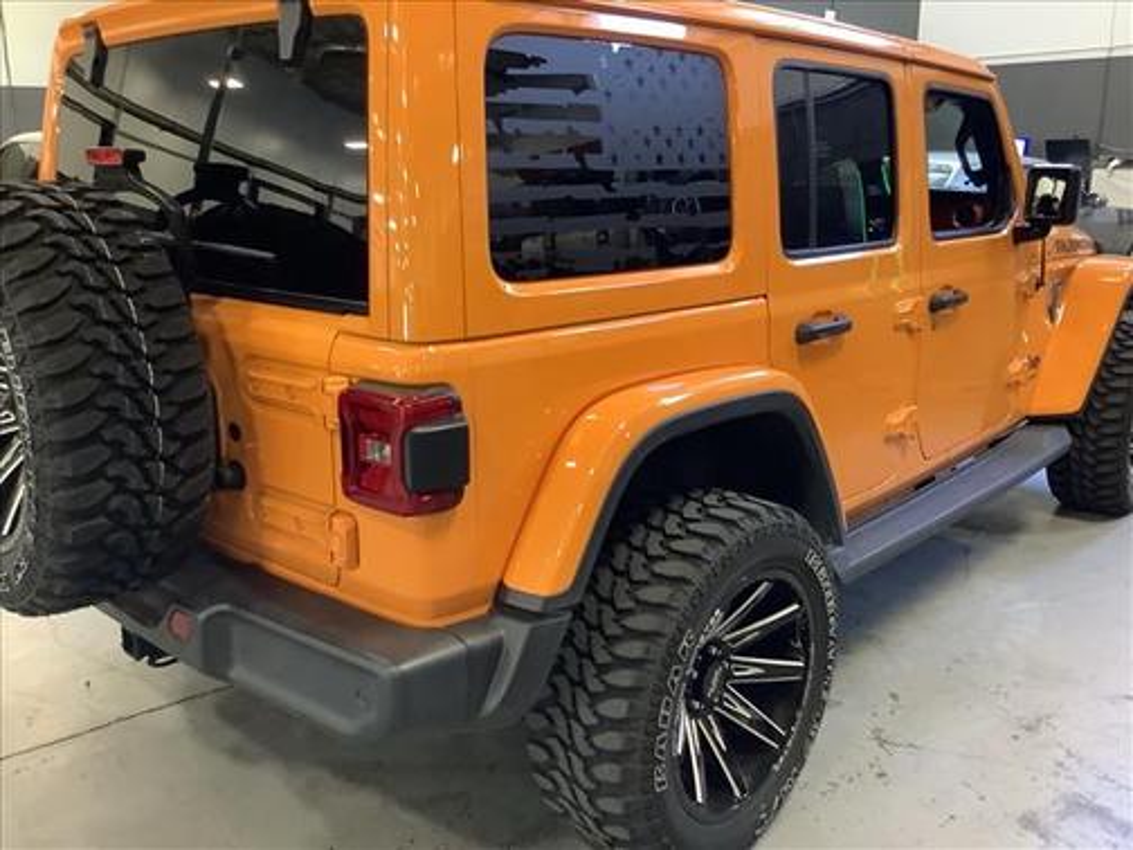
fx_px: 1015
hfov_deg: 58.4
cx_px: 566
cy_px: 425
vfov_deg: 45.4
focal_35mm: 31
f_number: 2.4
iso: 400
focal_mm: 3.3
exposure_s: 1/30
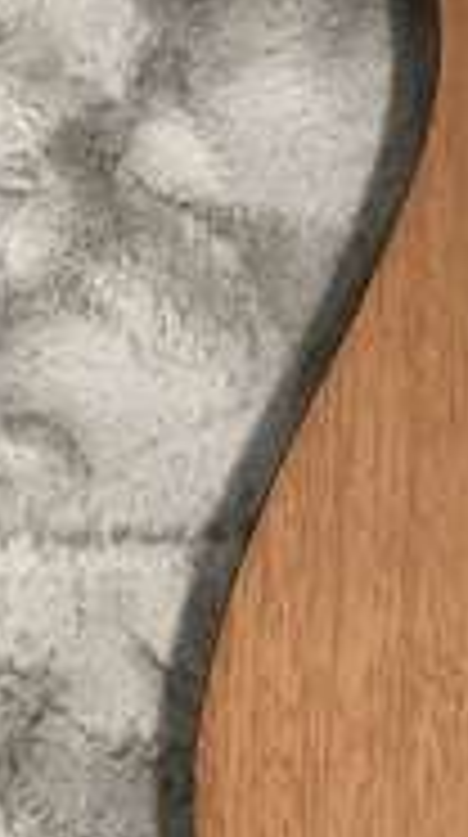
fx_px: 2704
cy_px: -81
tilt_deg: -77.0
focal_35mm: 122
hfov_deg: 9.4
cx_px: 860
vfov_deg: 17.0
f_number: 1.6
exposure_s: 1/40
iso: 500
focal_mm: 4.2
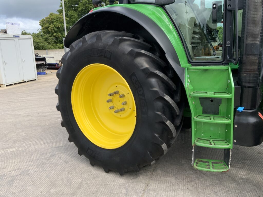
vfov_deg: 48.2
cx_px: 132
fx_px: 220
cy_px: 98
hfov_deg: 61.7
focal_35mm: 29
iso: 16
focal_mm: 3
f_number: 1.8
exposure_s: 1/642
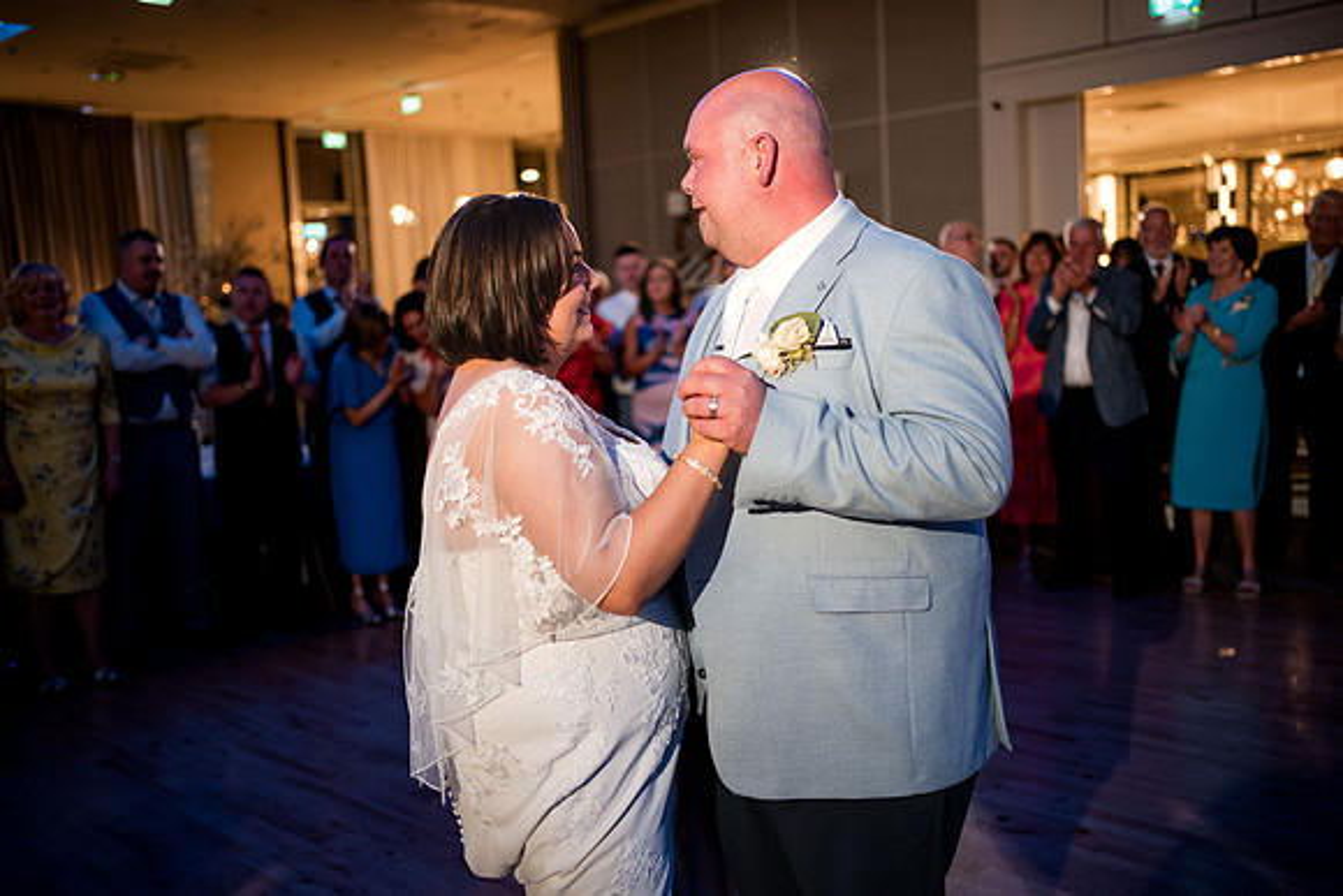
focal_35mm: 35
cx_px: 672
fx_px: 1306
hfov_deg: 54.4
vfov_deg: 37.9
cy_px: 448
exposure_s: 1/250
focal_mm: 35
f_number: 1.8
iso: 1600
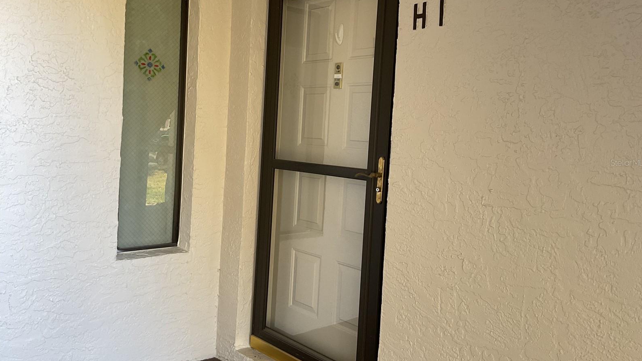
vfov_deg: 36.7
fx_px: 545
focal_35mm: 32
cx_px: 324
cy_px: 162
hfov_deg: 61.0
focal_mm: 3
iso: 64
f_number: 1.8
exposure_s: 1/60
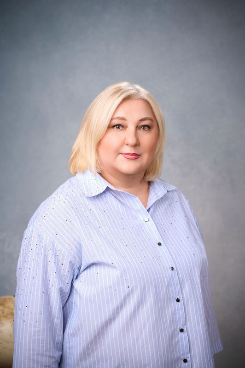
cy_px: 184
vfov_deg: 20.2
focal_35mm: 101
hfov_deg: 13.5
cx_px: 122
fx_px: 1033
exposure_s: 1/125
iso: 160
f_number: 4
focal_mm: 101
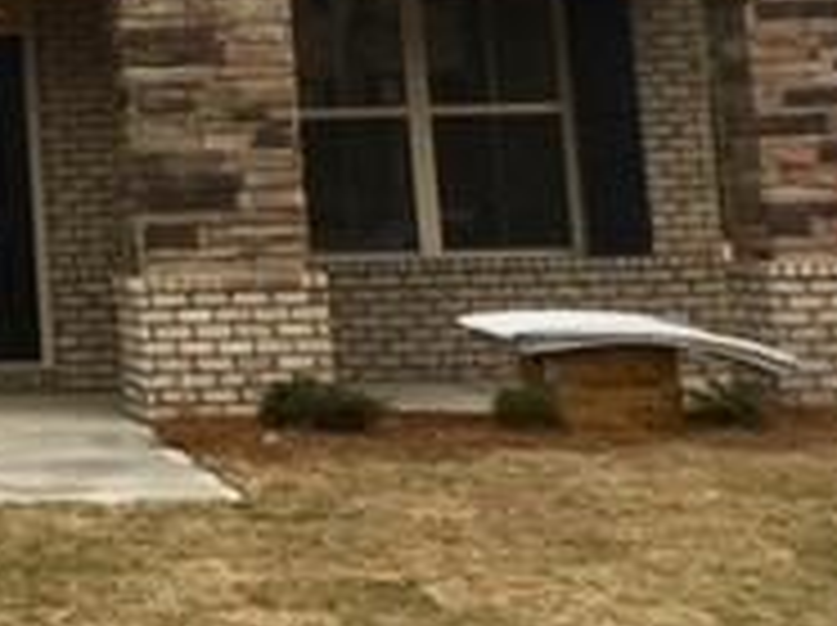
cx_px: -536
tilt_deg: +7.0
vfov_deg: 14.3
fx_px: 2415
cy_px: -140
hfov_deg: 17.1
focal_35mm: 100
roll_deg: +1.5
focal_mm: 4.15
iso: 25
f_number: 2.2
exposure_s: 1/120
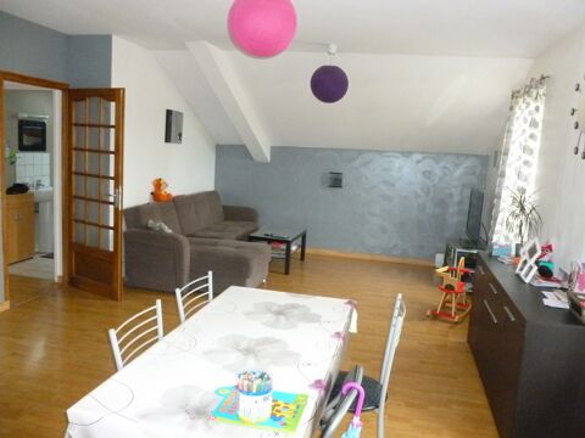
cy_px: 219
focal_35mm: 28
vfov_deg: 49.7
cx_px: 292
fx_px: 473
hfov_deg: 63.4
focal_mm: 5
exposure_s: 1/60
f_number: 3.3
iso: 640
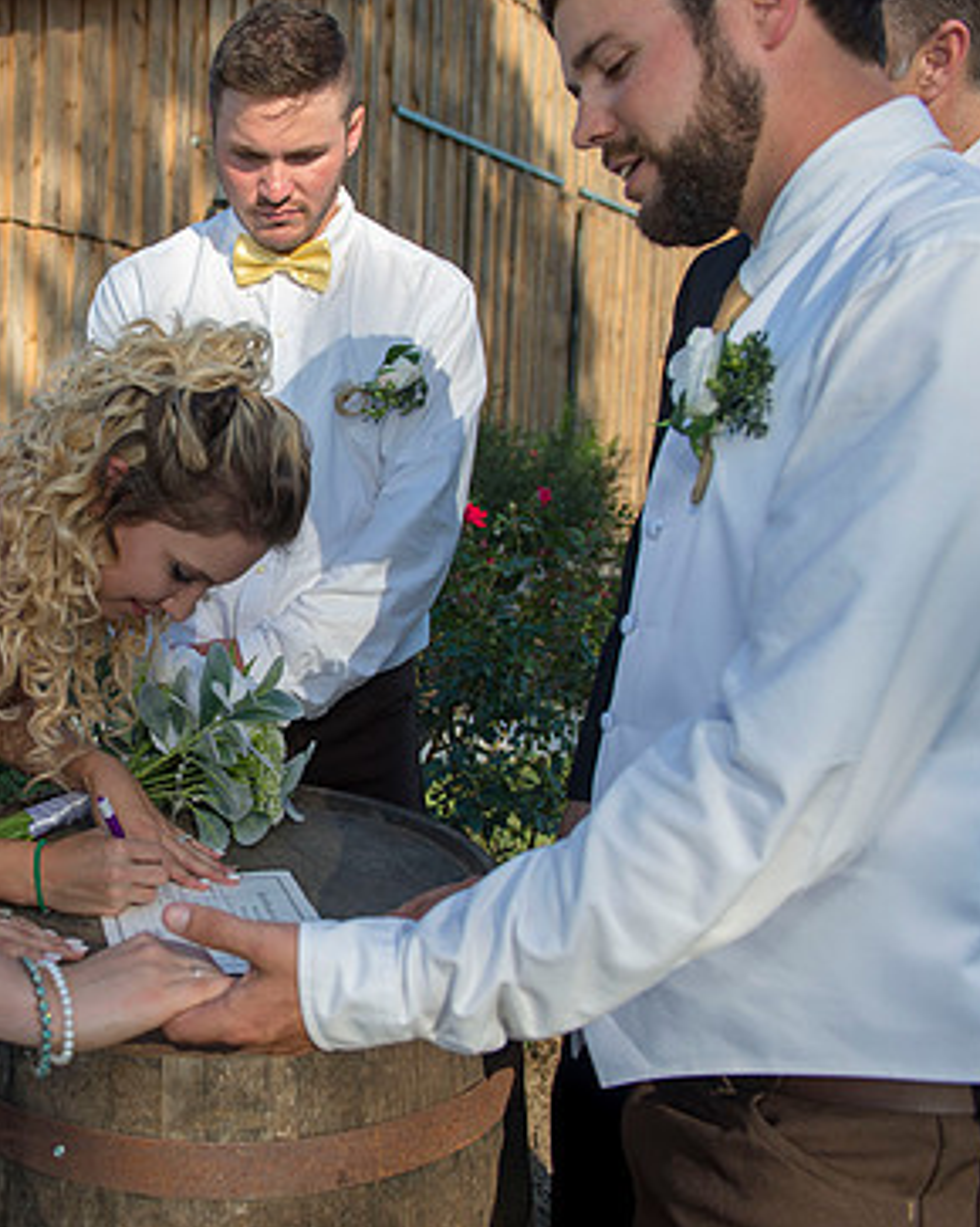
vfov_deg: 46.9
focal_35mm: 39
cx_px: 139
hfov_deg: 36.3
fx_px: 1415
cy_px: 612
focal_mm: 26
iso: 200
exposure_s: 1/800
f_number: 4.5
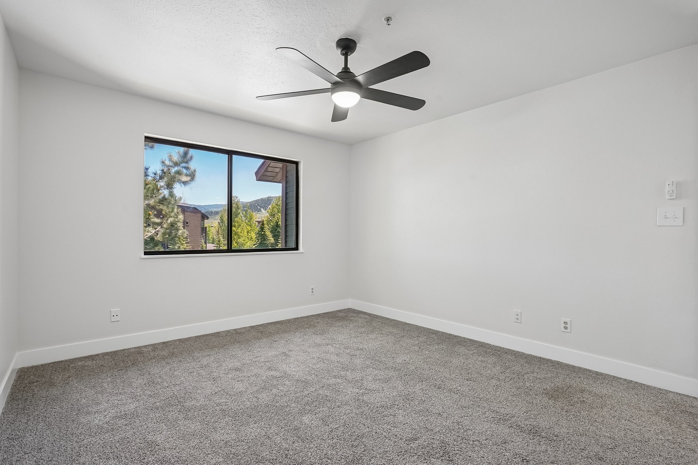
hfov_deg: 93.3
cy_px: 232
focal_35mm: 17
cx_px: 349
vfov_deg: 70.4
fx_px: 330
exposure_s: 1/30
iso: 400
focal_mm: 17
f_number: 8
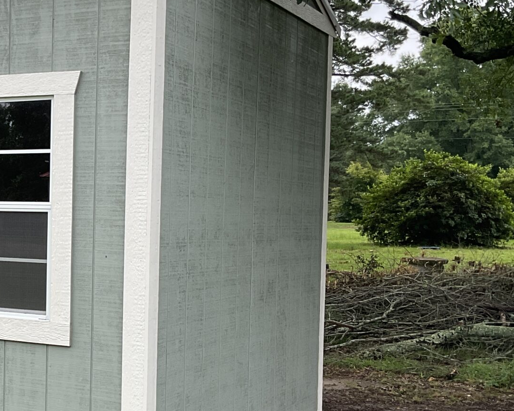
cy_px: 251
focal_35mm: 67
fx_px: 1019
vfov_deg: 22.8
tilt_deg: -1.2
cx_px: 12
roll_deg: -0.5
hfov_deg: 26.9
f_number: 1.8
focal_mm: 3
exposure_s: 1/439
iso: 16
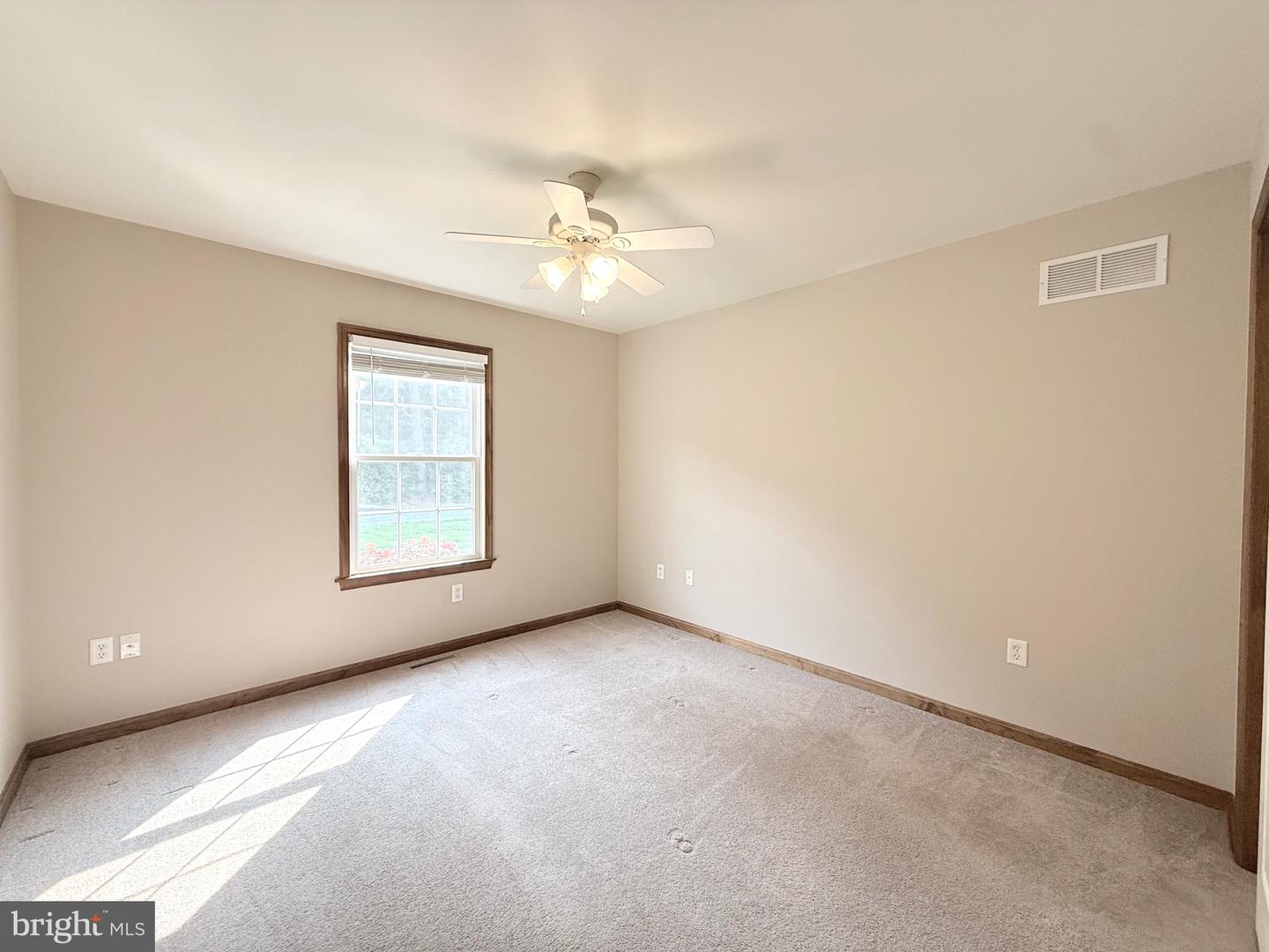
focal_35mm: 14
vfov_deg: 85.7
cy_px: 476
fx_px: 513
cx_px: 634
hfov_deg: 102.1
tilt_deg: -1.8
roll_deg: -0.4
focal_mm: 2.22
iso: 125
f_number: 2.2
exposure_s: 1/99
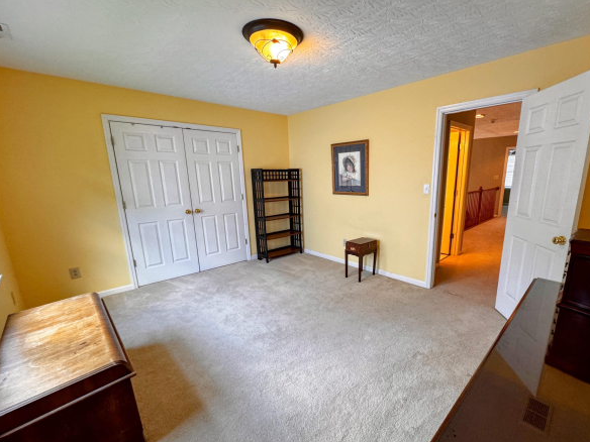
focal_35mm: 16
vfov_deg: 78.0
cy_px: 235
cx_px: 333
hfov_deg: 94.0
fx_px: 273
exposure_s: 1/60
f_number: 2.2
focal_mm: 2.22
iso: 200
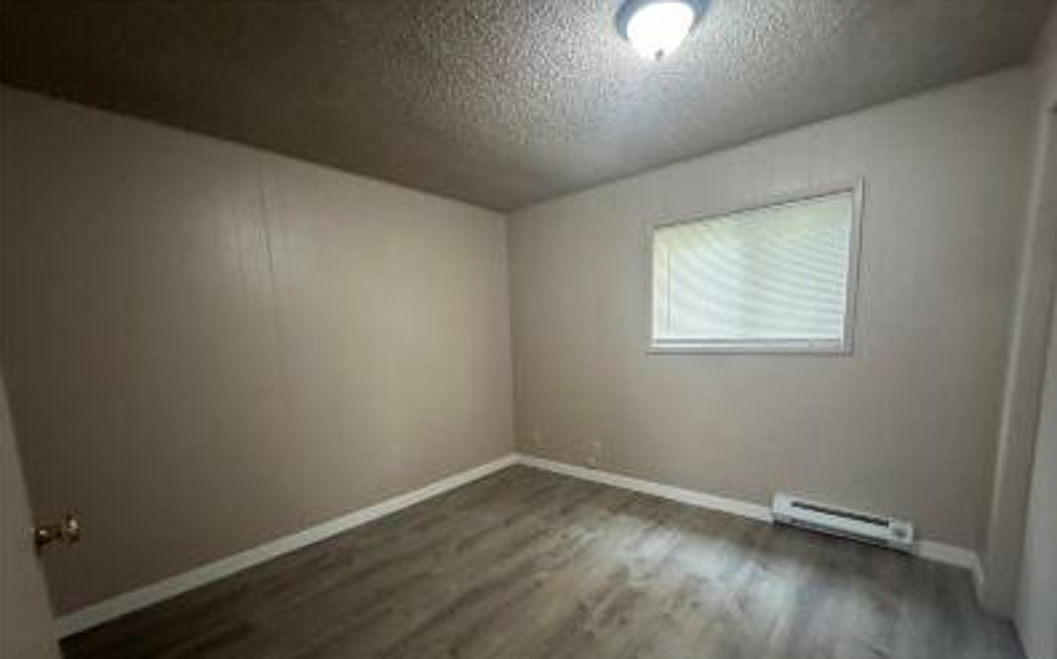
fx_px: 432
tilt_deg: -6.9
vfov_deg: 73.9
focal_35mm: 15
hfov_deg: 101.5
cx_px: 531
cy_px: 395
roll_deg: +2.4
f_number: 2.2
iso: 800
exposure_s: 1/60
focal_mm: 2.22
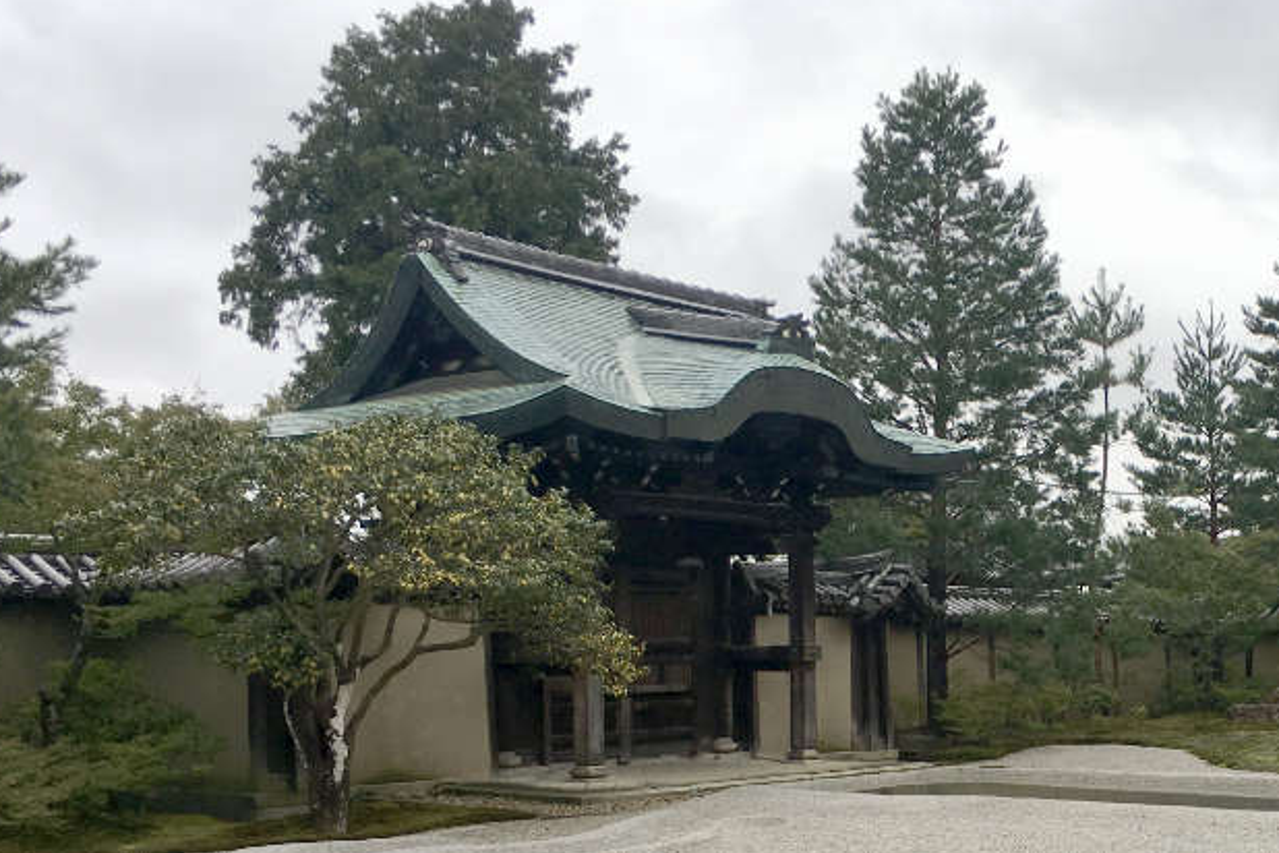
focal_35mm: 50
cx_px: 1045
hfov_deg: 38.0
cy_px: 735
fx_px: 1776
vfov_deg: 26.3
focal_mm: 4.2
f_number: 2.2
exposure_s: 1/641
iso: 25
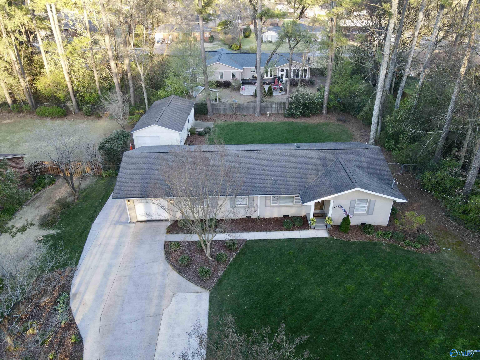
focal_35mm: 24
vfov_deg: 56.8
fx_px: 333
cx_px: 240
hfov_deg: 71.6
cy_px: 180
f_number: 2.8
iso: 250
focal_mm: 4.5
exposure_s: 1/15
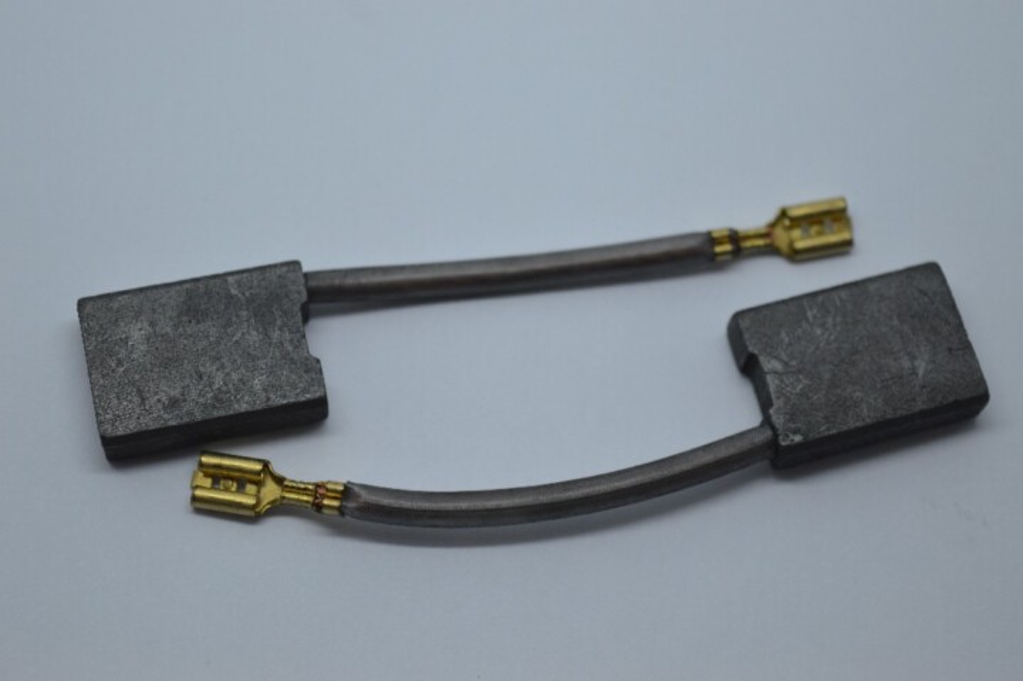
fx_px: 2343
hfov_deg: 24.6
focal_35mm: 82
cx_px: 512
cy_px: 340
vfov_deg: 16.5
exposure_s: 1/125
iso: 400
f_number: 5.6
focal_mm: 55
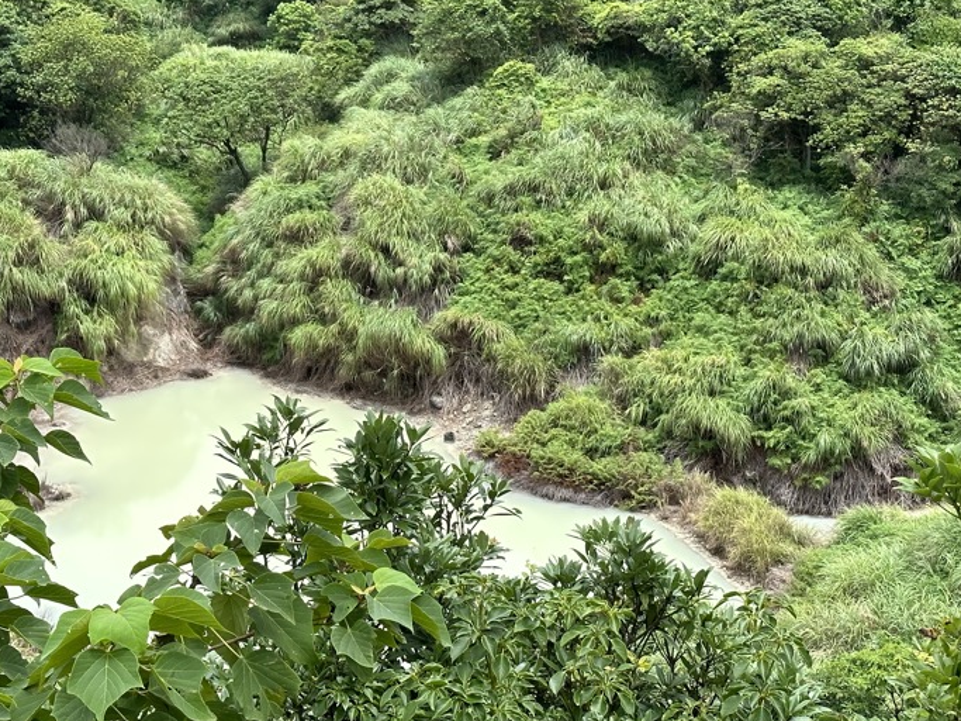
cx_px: 402
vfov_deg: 20.4
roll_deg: +0.4
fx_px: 1998
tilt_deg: -21.3
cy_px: 380
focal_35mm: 72
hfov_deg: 27.0
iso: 64
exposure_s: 1/1414
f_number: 1.78
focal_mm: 6.86
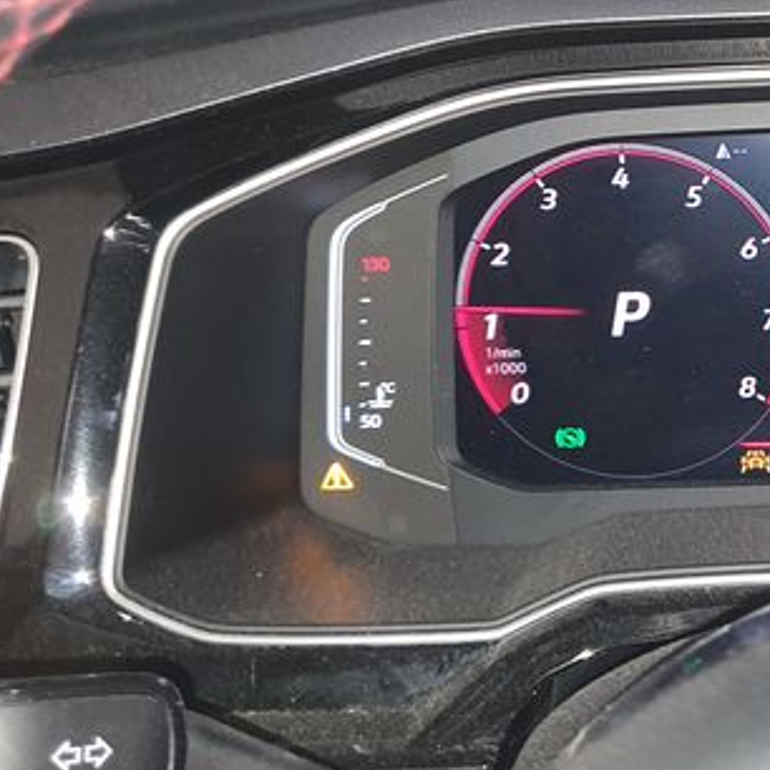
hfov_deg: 26.1
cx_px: 873
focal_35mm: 60
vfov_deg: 28.5
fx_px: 1510
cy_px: 272
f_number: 1.5
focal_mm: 4.3
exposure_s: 1/10
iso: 160
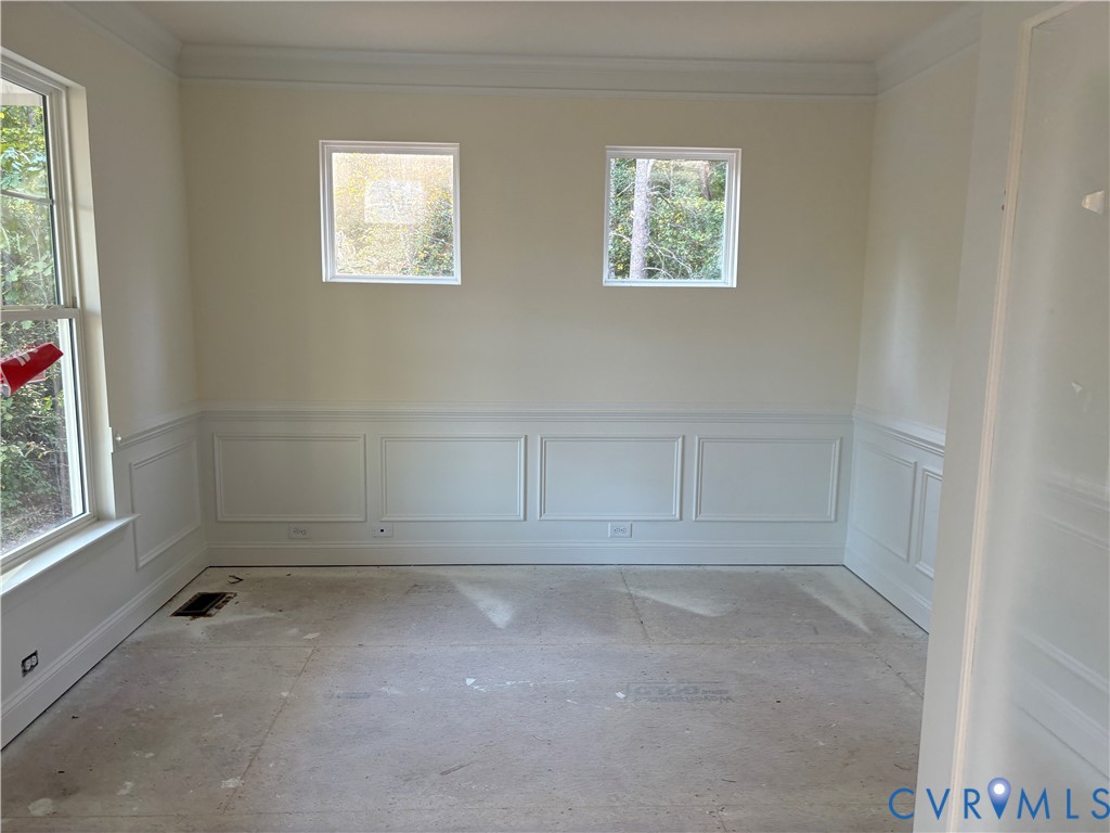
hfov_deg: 67.3
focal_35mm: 26
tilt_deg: -6.8
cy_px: 416
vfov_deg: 53.1
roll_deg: +0.5
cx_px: 555
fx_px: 834
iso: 100
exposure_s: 1/121
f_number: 1.6
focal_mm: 5.96
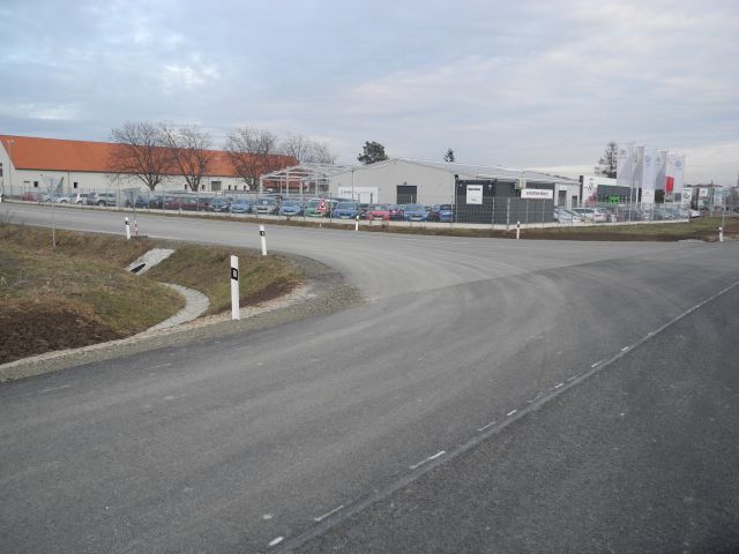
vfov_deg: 44.2
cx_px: 370
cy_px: 277
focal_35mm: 32
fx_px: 683
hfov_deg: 56.8
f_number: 2.8
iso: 100
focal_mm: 6.8
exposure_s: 1/230
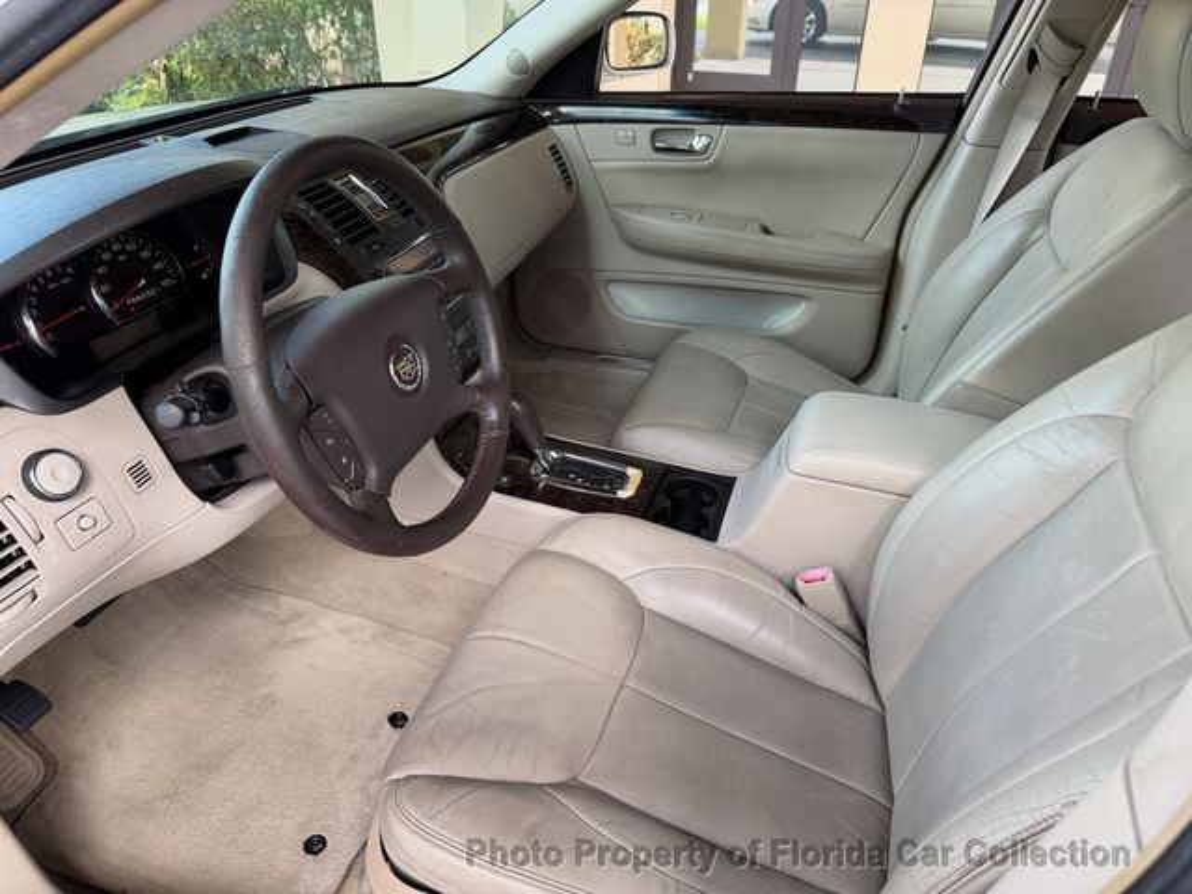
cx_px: 596
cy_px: 447
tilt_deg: -29.8
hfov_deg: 71.6
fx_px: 826
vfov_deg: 56.8
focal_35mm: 24
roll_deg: -0.9
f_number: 1.78
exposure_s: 1/171
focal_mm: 6.76
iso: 80
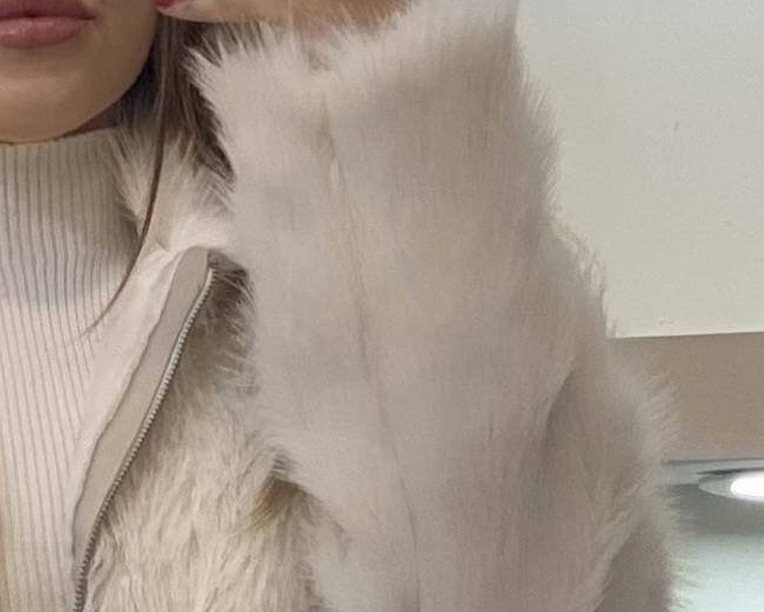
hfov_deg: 6.2
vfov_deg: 4.9
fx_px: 6988
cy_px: 1564
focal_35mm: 309
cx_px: -131
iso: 64
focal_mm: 6
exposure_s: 1/100
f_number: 2
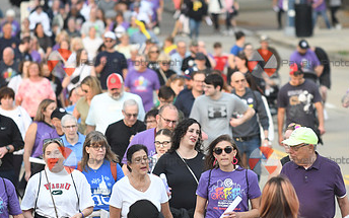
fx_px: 4908
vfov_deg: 2.5
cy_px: 127
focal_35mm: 516
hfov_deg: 4.1
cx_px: 226
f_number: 4
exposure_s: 1/1000
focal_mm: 200
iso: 1250
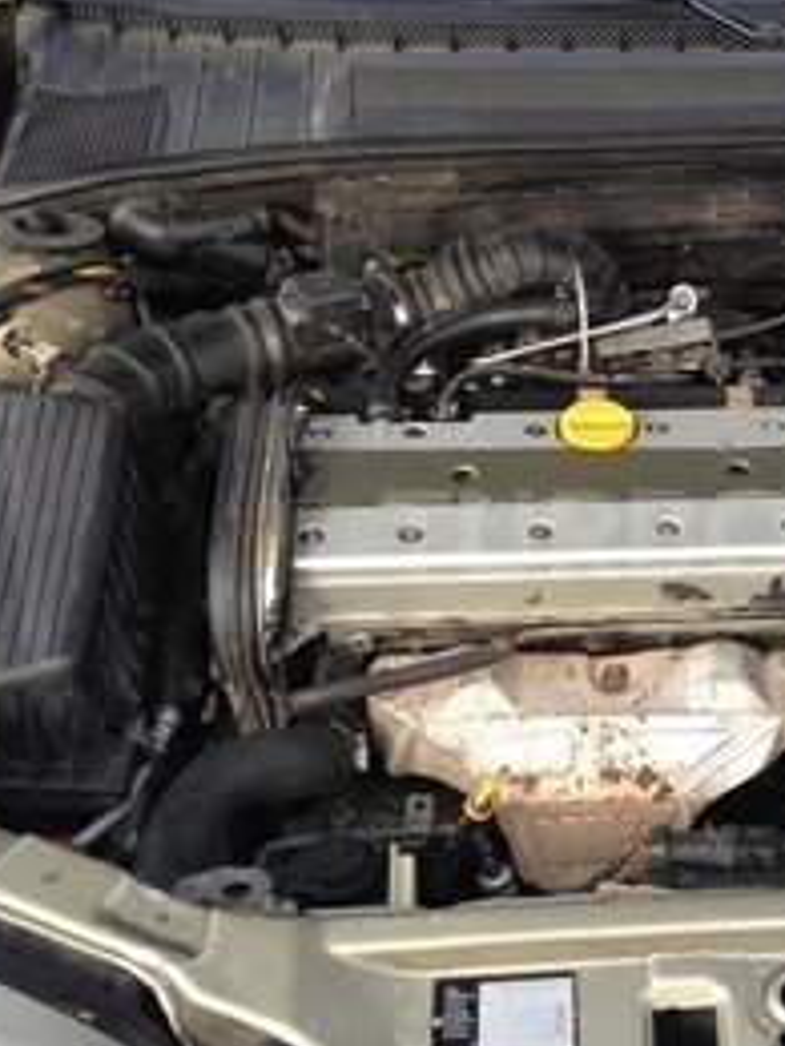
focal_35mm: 63
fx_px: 1905
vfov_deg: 30.7
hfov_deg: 22.8
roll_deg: -4.0
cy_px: 535
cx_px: 692
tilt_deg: -31.7
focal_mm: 4.12
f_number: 2.4
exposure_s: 1/345
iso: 50
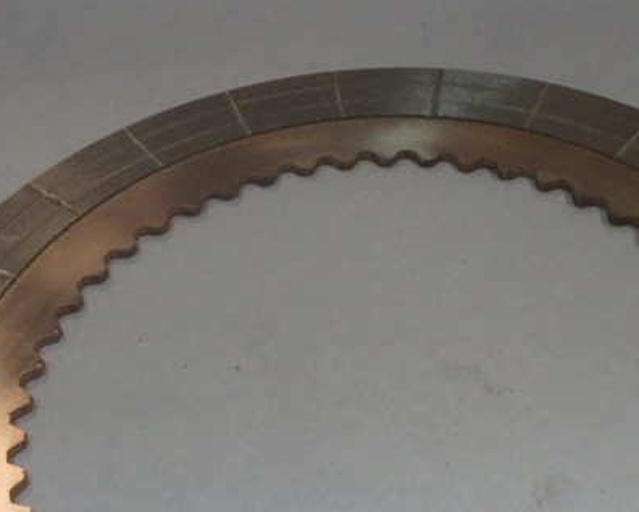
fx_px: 1003
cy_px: 565
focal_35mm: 53
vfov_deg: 26.4
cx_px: 368
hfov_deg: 35.3
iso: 500
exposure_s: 1/30
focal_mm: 3.7
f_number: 3.5
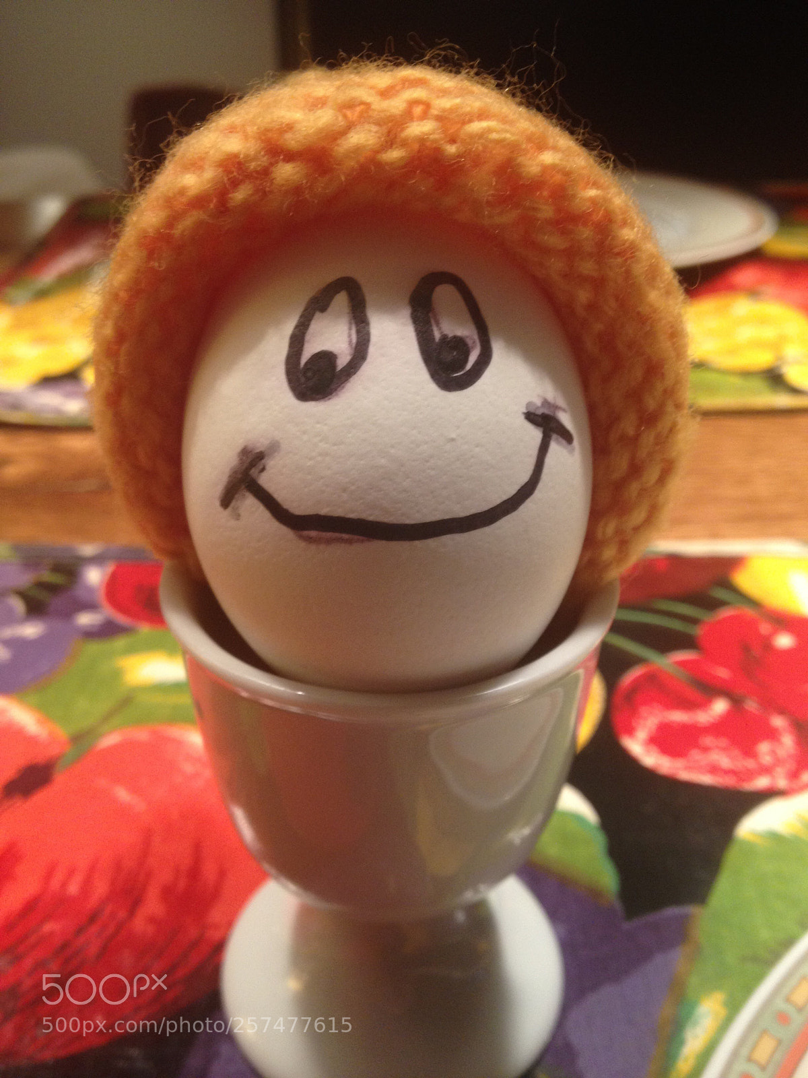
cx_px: 404
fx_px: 1089
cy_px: 539
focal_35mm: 35
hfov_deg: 40.7
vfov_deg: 52.6
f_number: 2.4
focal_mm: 4.28
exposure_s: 1/20
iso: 100
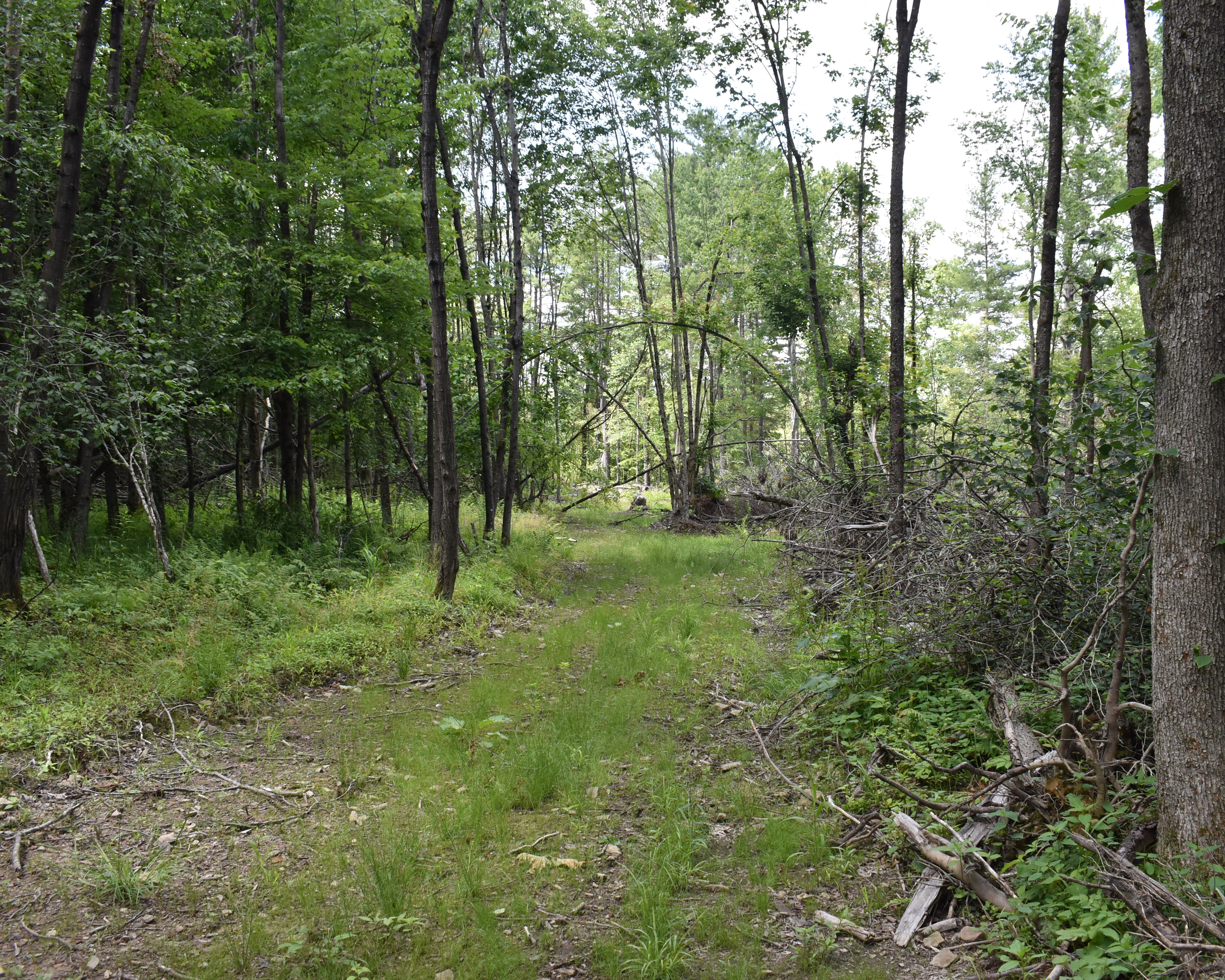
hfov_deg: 50.8
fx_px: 1290
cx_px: 632
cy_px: 490
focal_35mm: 36
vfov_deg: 41.6
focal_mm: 21
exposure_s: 1/200
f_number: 7.1
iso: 400
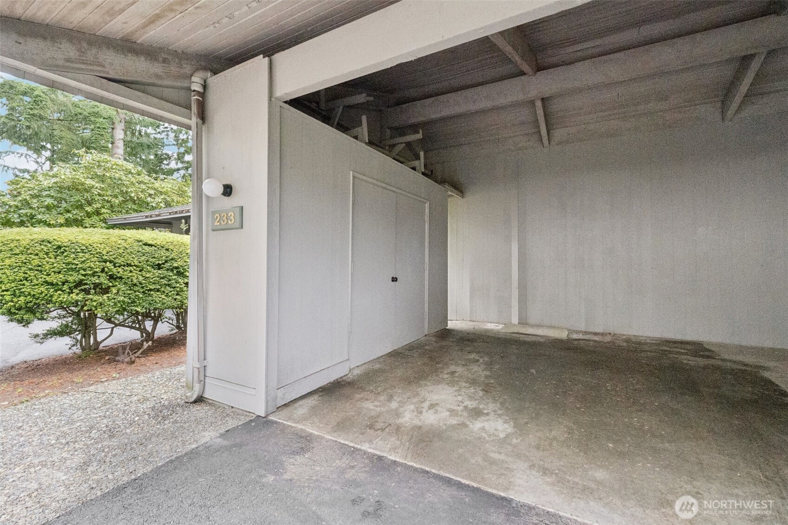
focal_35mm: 15
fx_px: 328
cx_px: 394
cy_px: 262
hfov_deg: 100.4
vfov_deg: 77.3
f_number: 9
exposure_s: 1/15
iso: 6400
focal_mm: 10
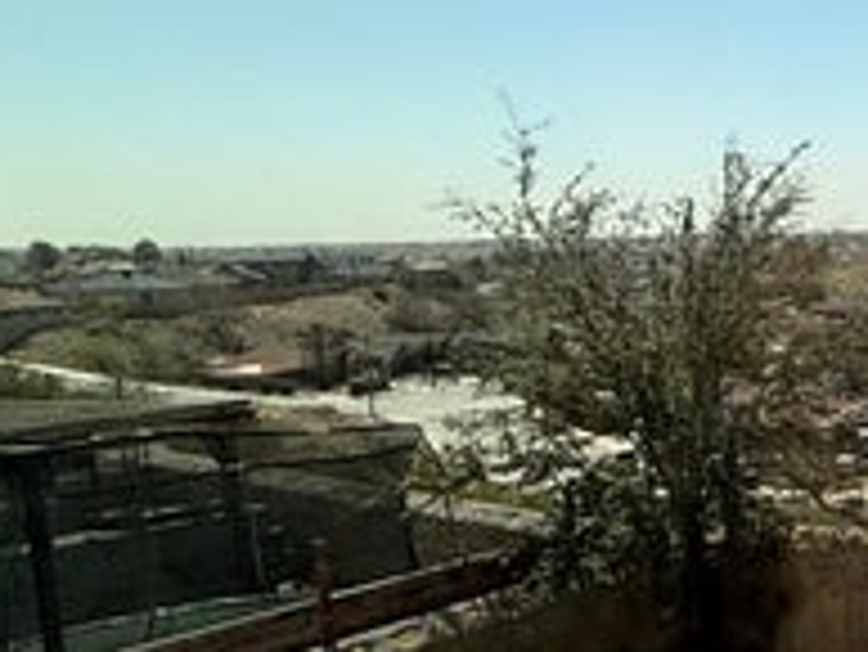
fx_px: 1556
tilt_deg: -6.3
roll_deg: +1.8
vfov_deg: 23.6
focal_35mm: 62
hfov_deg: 22.4
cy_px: 387
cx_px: 1459
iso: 50
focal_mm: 2.22
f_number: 2.2
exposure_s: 1/1795
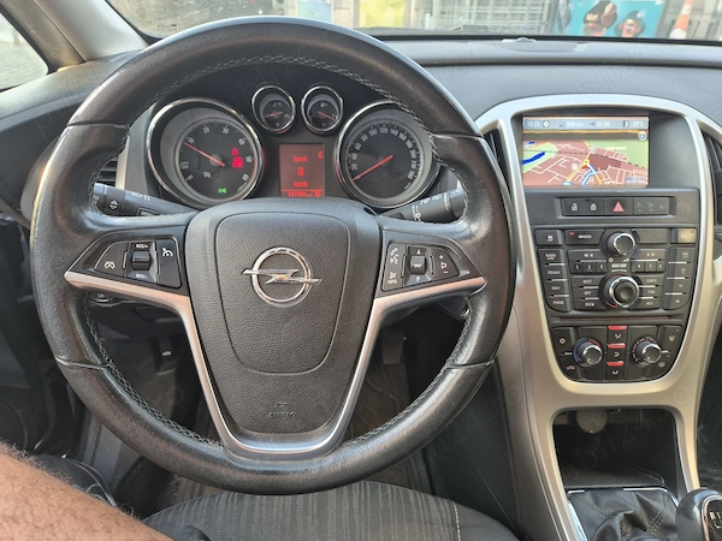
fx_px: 480
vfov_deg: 58.9
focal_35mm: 23
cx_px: 361
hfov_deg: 73.9
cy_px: 270
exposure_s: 1/180
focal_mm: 5.4
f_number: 1.8
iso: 200
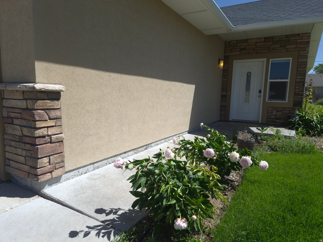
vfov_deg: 58.9
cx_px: 162
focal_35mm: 23
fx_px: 215
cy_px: 121
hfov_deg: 73.9
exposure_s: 1/2264
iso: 50
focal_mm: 5.4
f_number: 1.8
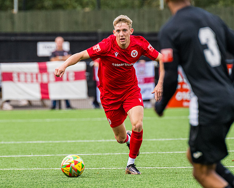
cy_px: 82
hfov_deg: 2.9
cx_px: 91
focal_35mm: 672
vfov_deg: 2.3
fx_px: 4654
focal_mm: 280
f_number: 4.5
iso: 800
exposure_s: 1/1250
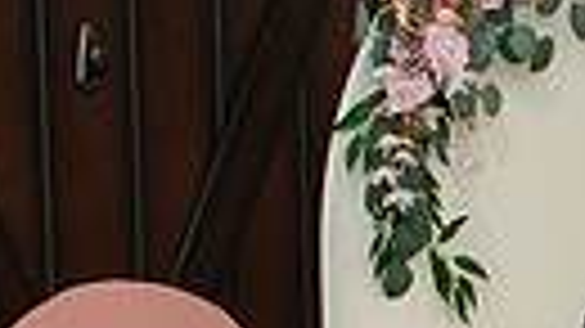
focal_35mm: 163
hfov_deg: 12.6
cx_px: 842
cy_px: 705
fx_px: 2527
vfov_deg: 7.1
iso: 1000
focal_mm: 35
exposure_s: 1/200
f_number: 3.2
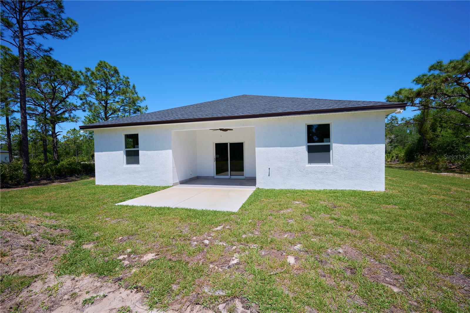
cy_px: 156
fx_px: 202
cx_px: 235
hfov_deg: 98.6
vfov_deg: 75.5
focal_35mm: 16
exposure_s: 1/100
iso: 100
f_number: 8
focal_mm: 15.5
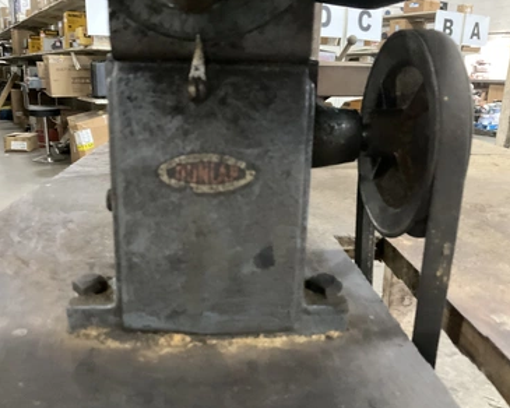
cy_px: 201
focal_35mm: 31
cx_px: 233
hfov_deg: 57.1
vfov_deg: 47.1
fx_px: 468
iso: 500
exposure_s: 1/30
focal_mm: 3
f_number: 1.8
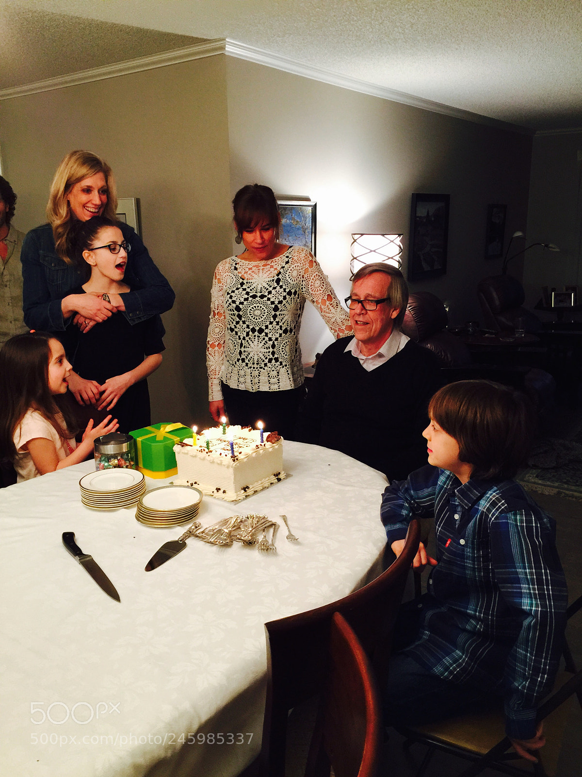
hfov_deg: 48.2
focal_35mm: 29
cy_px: 388
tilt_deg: -12.6
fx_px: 650
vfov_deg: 61.7
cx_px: 291
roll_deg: +1.3
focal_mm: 4.15
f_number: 2.2
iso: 100
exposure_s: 1/15
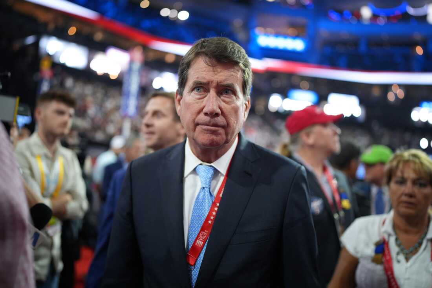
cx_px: 216
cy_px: 144
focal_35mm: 35
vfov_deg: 37.8
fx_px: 420
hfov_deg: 54.4
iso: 2000
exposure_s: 1/500
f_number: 1.4
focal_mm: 35
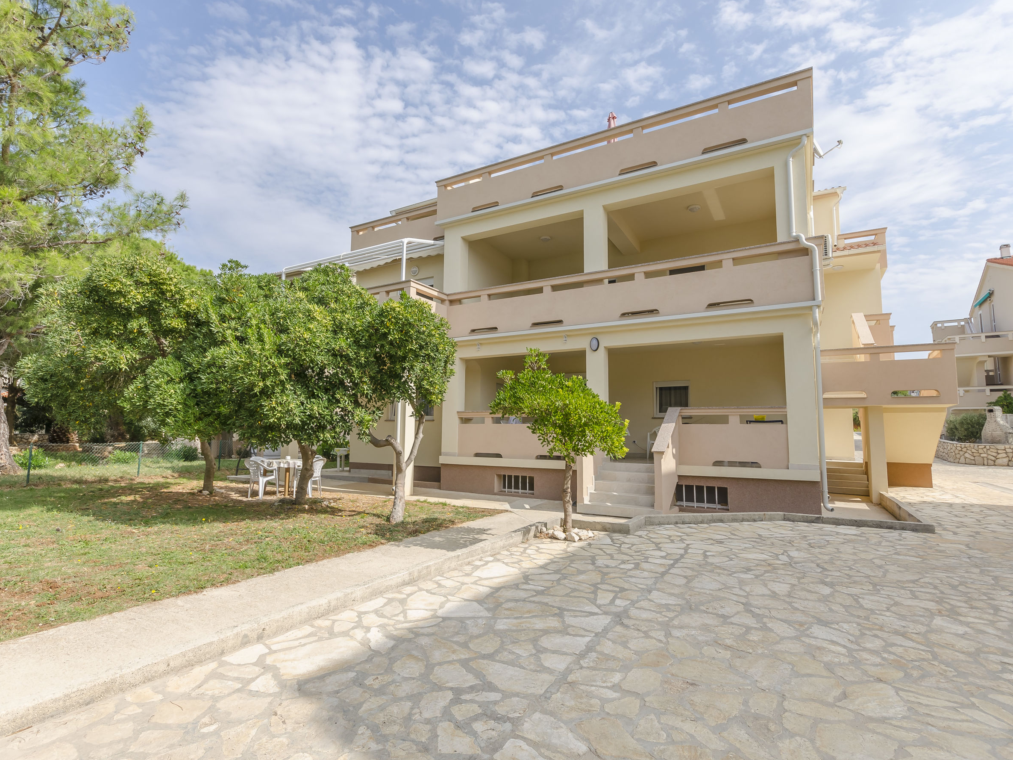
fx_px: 497
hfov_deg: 90.9
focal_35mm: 17
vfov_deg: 74.7
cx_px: 470
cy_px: 375
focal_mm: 10
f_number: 9
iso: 100
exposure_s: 1/200
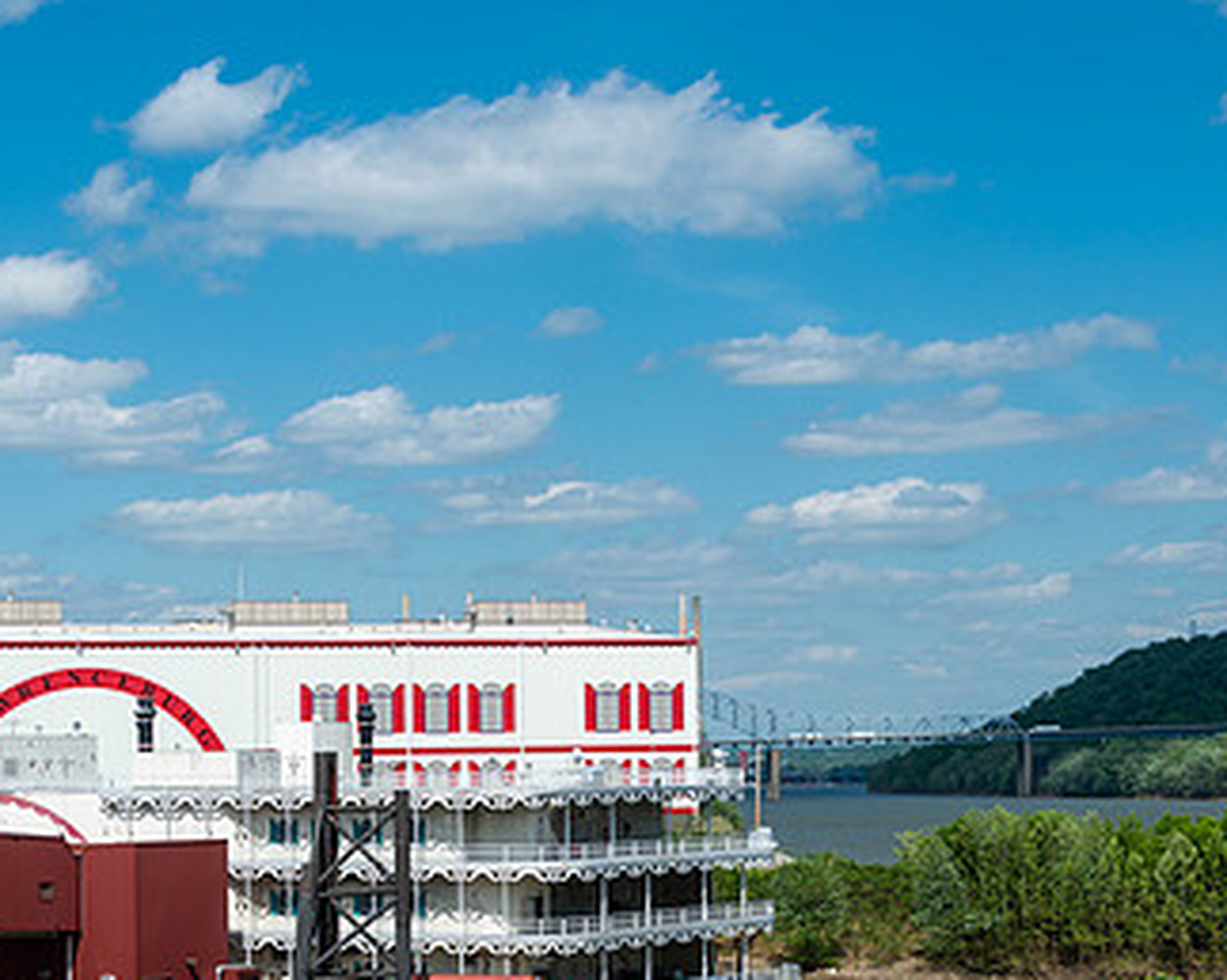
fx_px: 3085
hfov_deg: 22.5
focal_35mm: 85
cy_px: 708
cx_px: 593
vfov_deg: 18.0
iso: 100
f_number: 9
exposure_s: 1/400
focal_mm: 50
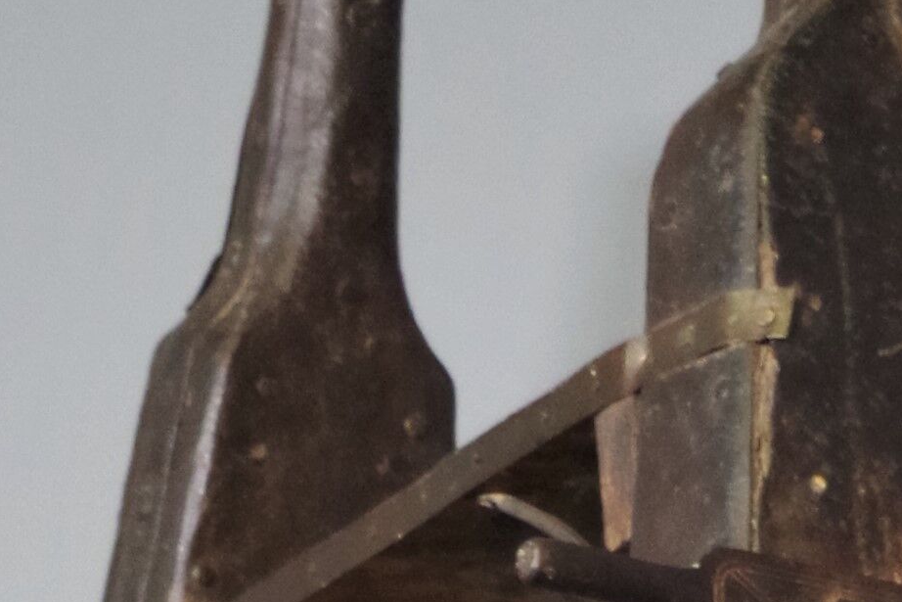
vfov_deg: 5.8
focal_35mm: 214
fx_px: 5362
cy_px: 2102
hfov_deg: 9.6
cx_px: 670
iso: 1600
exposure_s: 1/60
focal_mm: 23.13
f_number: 4
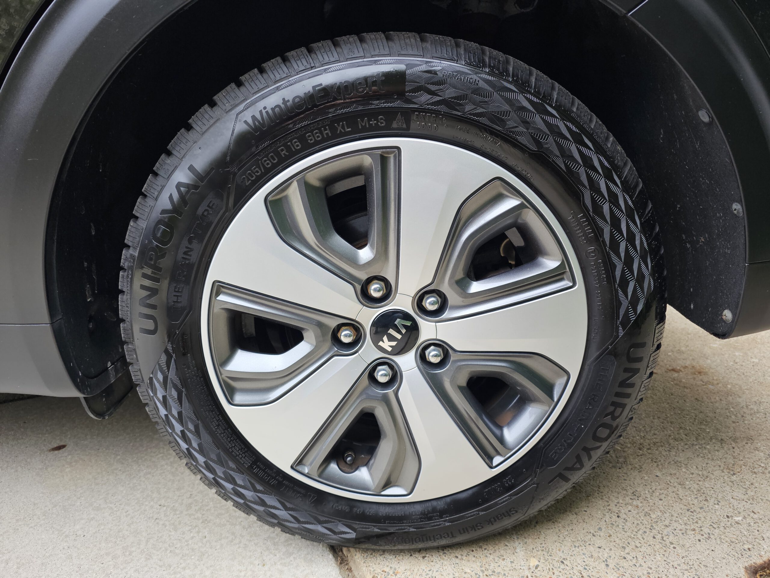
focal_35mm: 23
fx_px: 512
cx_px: 385
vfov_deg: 58.9
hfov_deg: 73.9
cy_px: 289
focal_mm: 6.3
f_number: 1.7
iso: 160
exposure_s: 1/100
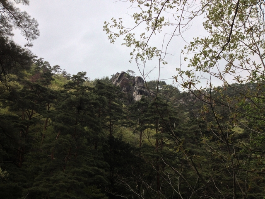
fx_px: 268
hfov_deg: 52.6
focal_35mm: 35
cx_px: 132
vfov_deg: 40.7
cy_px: 100
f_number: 2.4
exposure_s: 1/302
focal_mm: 4.28
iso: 50
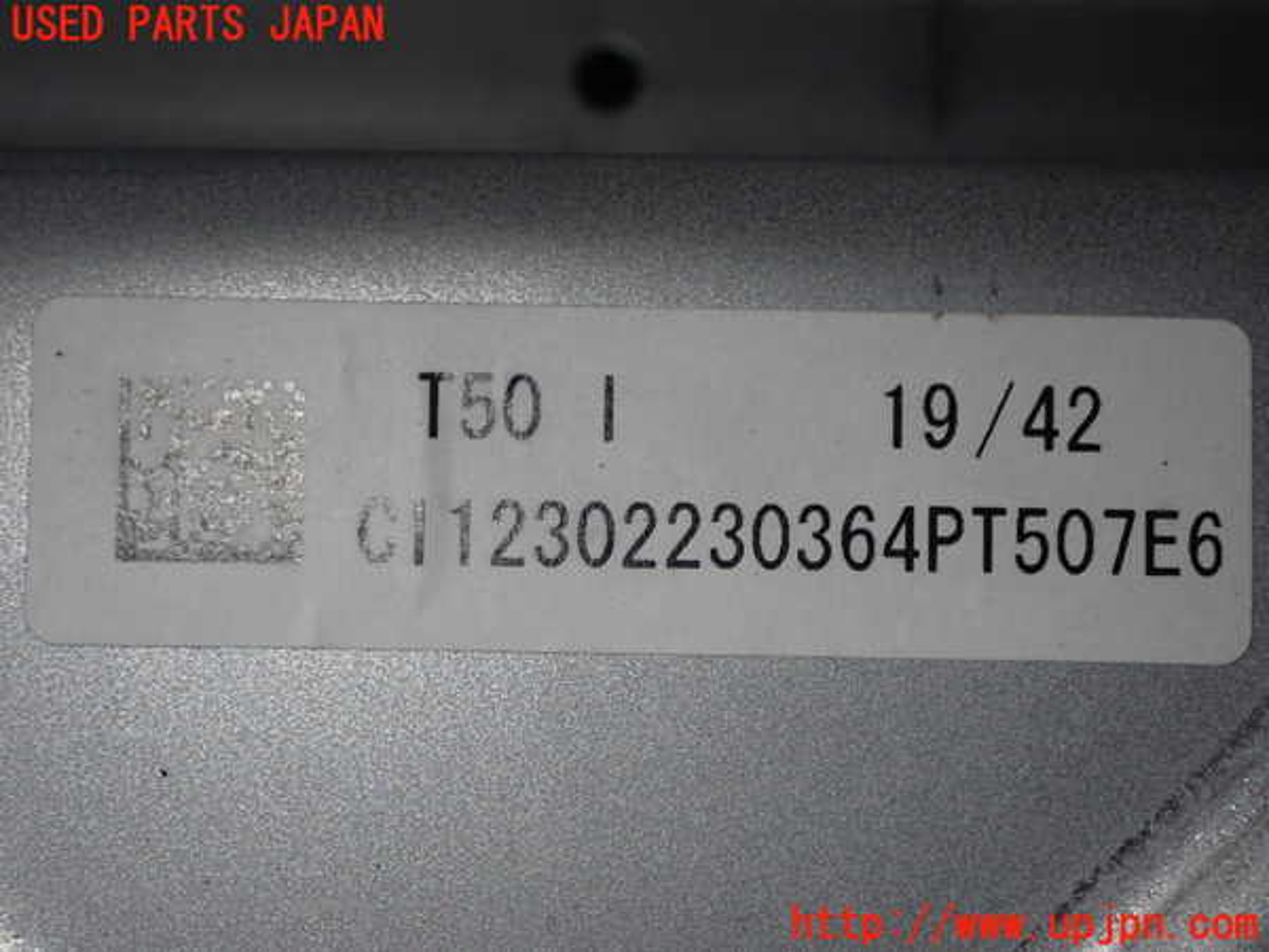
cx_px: 634
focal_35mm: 77
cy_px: 476
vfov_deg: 19.1
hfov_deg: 25.3
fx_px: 2823
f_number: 13
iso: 200
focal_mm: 13.65
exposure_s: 1/80
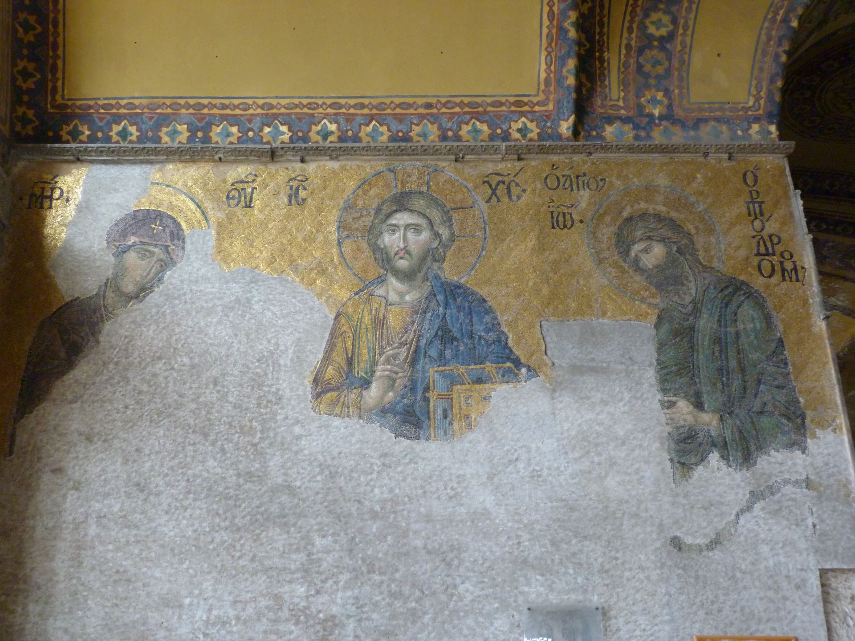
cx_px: 428
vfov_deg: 37.7
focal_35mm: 38
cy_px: 320
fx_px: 939
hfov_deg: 49.0
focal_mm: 6.8
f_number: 3.1
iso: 400
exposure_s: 1/50
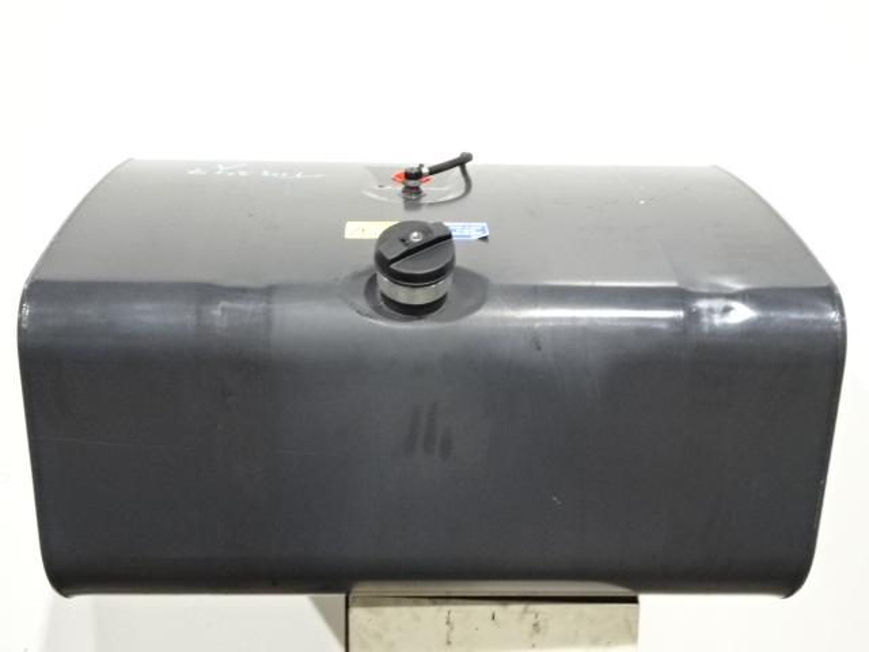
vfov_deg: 32.9
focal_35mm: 44
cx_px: 434
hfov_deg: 42.9
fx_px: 1105
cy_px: 326
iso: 800
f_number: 4.5
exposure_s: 1/8
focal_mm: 7.58
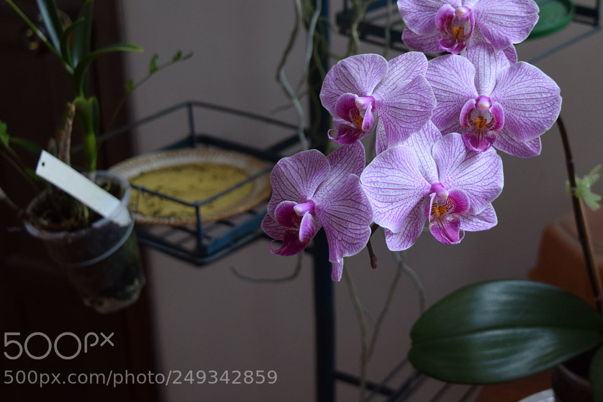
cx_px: 442
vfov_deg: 21.2
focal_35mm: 64
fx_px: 1068
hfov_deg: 31.1
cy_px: 107
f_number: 5
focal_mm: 27
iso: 500
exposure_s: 1/25
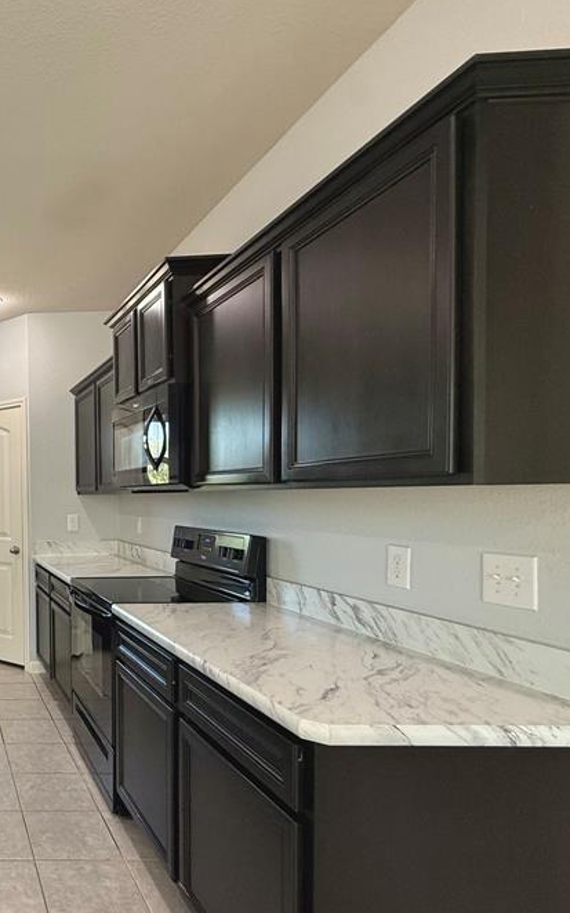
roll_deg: +1.4
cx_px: -79
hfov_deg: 40.8
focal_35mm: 23
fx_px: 572
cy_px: 515
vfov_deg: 76.8
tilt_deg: -0.9
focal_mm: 2.22
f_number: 2.2
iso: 160
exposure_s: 1/120
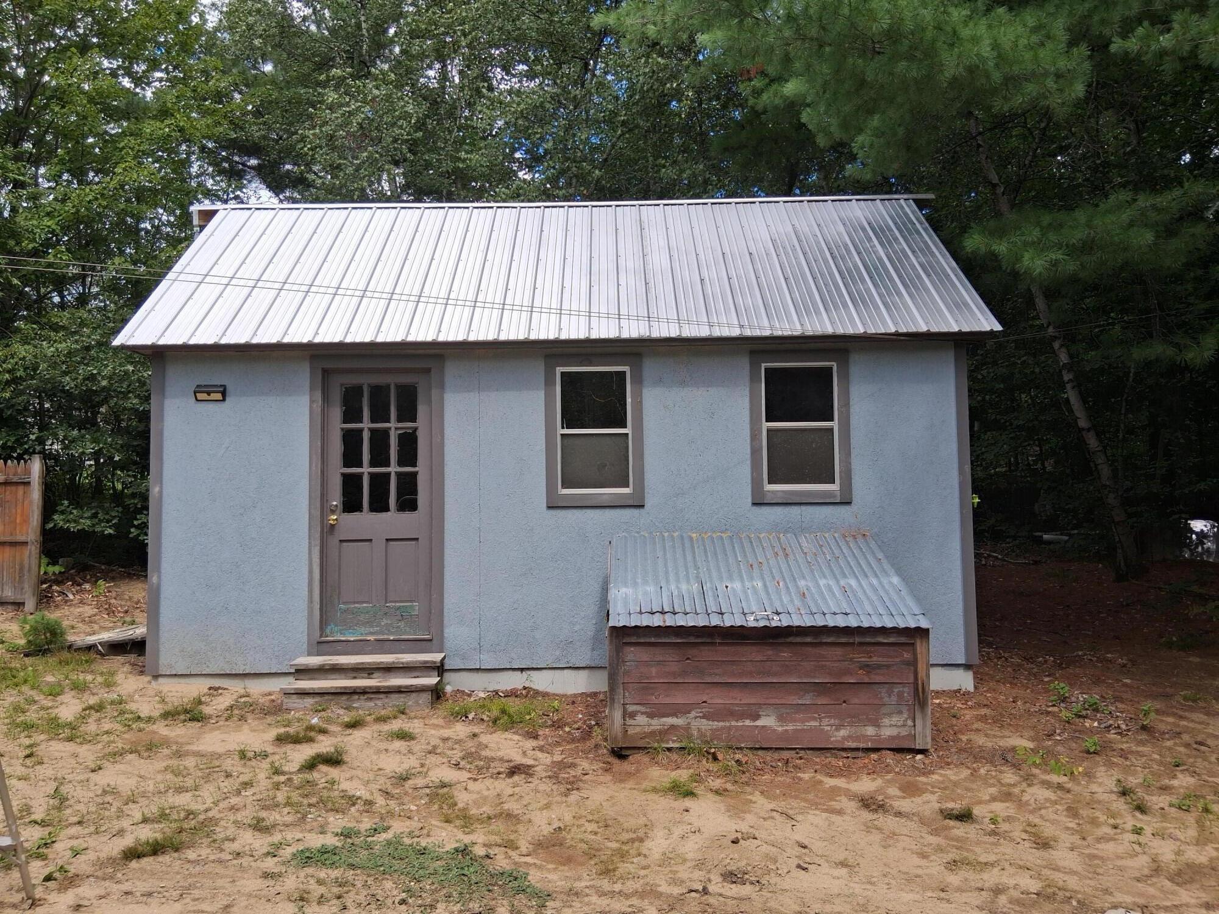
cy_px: 457
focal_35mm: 26
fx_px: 916
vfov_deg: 53.1
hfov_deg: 67.3
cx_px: 610
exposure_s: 1/329
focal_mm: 3.98
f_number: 1.8
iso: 25
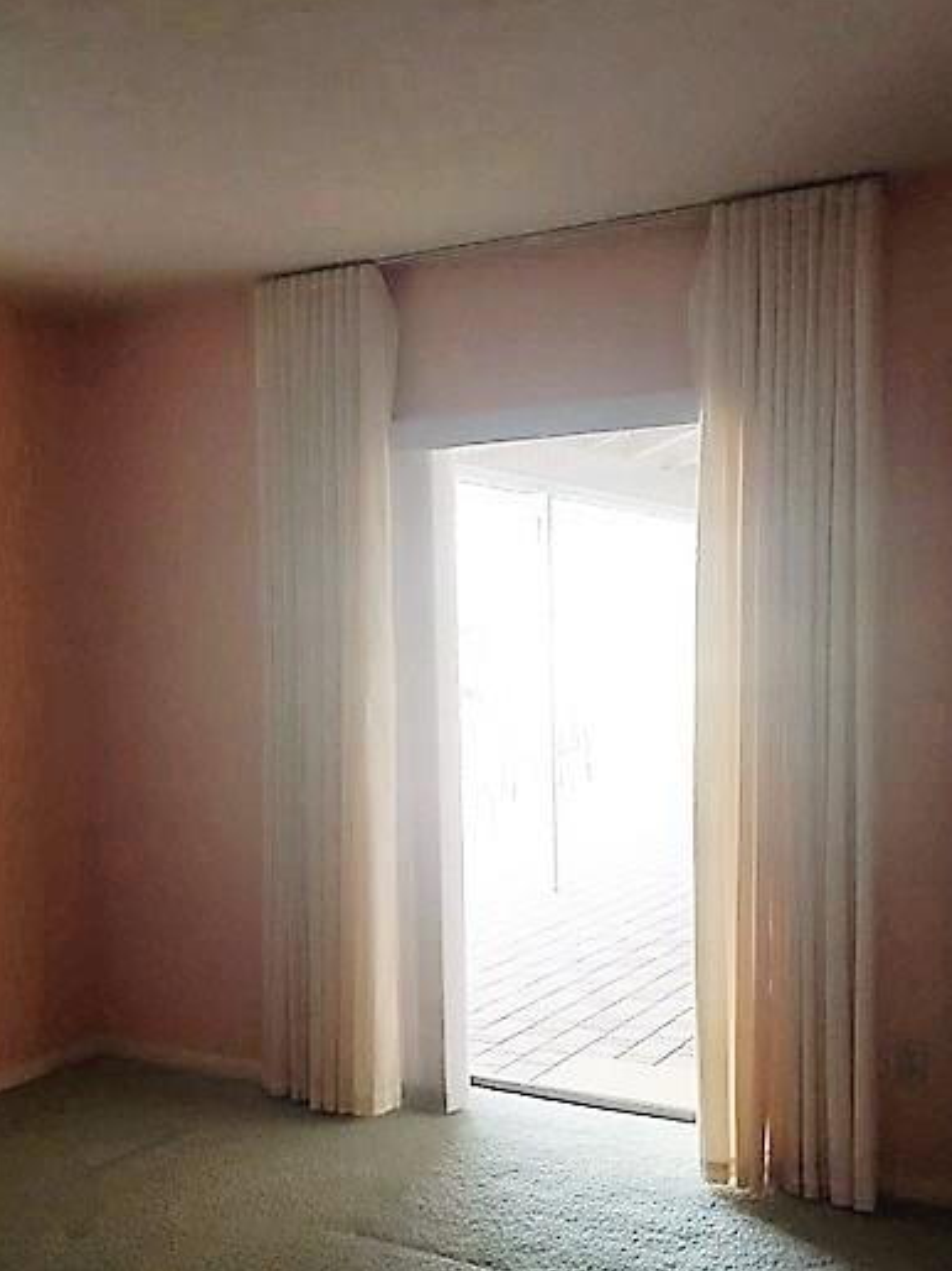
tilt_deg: -3.9
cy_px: 742
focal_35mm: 36
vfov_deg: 51.1
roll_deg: +0.6
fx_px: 1321
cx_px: 536
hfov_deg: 39.6
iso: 40
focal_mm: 4.15
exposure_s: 1/60
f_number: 2.2
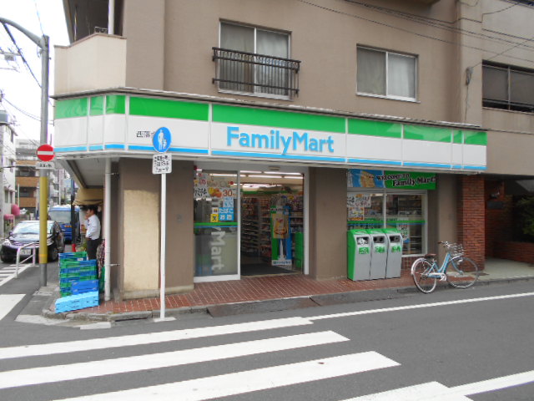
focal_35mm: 26
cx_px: 267
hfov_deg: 67.3
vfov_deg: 53.1
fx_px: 401
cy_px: 200
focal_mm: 4.6
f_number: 3.2
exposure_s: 1/250
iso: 80
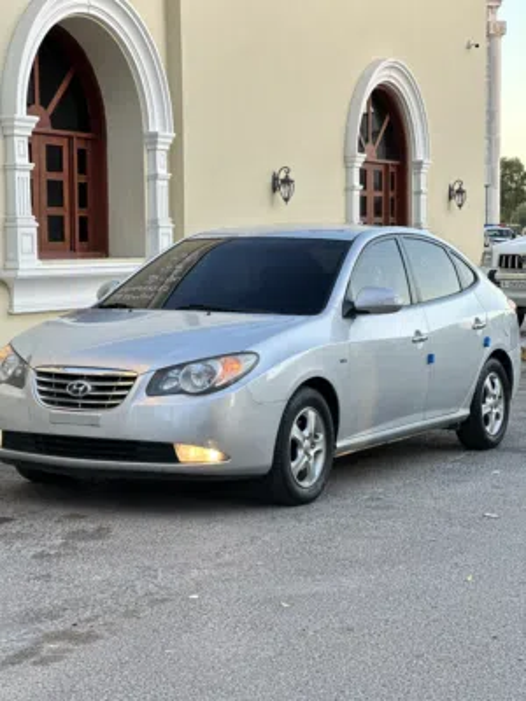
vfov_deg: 25.3
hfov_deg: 19.1
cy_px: 350
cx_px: 263
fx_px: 1560
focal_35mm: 77
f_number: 2.8
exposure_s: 1/121
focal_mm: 9
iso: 125
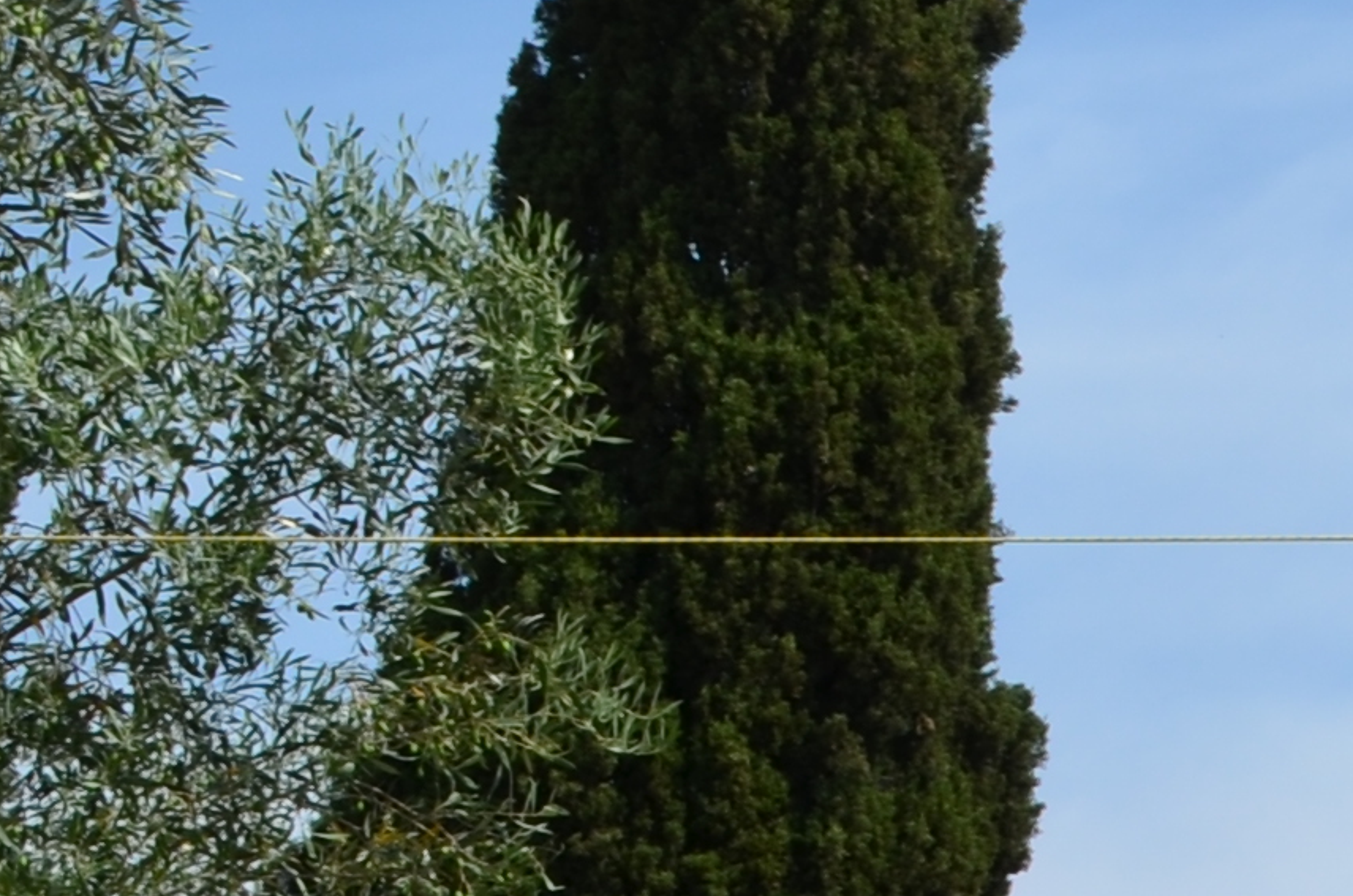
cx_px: 3107
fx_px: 7126
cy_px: 232
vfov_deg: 7.2
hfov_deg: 9.7
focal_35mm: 190
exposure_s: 1/320
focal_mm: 22
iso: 100
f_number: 9
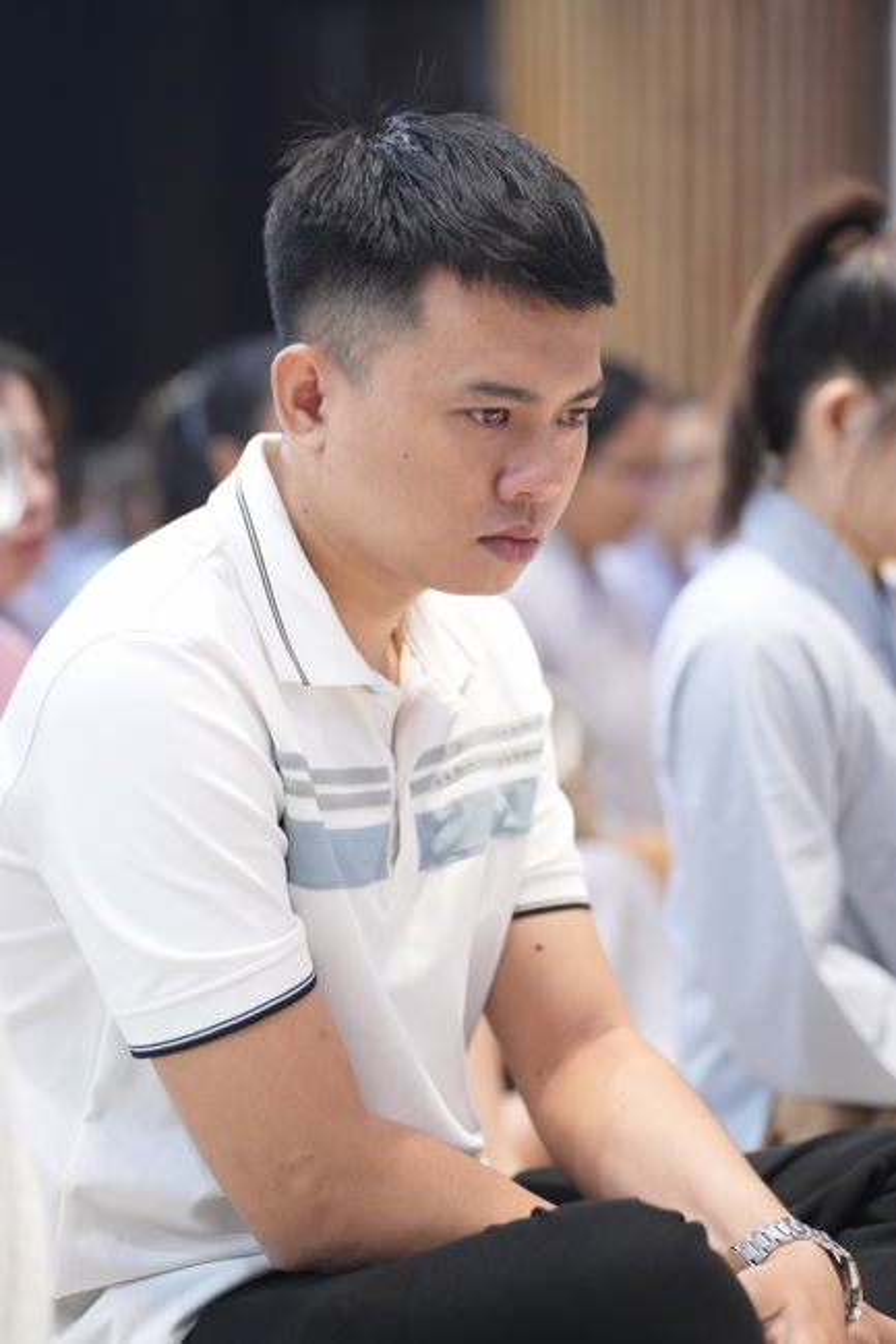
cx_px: 448
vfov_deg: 22.9
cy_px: 672
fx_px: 3324
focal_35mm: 89
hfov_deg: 15.4
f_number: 2.8
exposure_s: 1/125
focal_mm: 89
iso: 2000
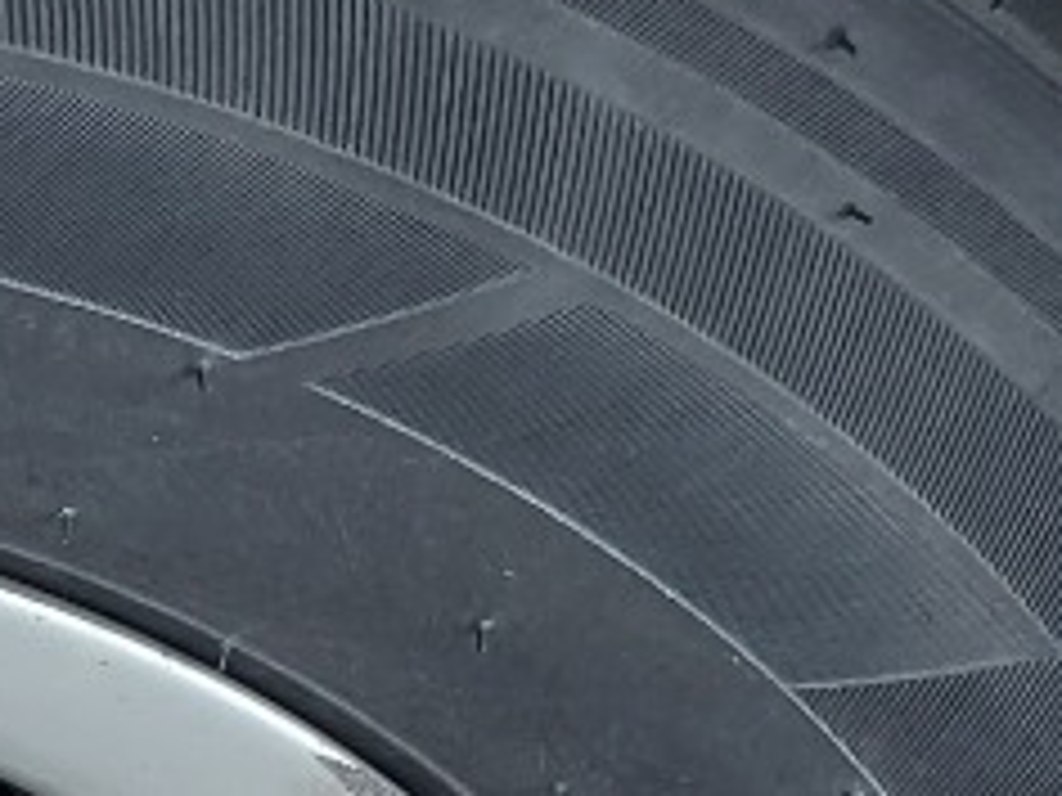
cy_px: 1228
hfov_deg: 15.3
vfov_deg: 13.3
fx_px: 3191
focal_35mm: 104
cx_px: -1035
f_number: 1.8
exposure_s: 1/147
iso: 40
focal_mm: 4.6
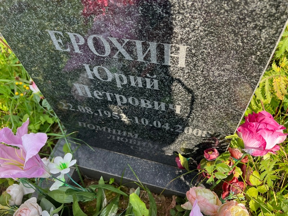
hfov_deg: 67.3
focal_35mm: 26
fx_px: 216
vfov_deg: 53.1
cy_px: 108
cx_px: 144
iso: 50
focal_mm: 5.7
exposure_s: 1/814
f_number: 1.5
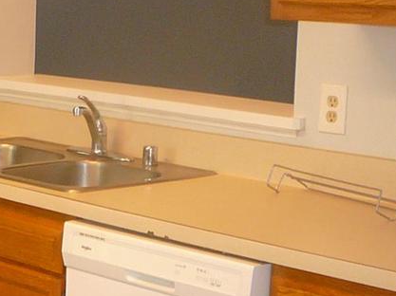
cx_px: -243
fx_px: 1383
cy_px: 198
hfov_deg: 14.8
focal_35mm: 121
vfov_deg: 12.2
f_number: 2.8
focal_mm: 5.2
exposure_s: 1/10
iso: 100
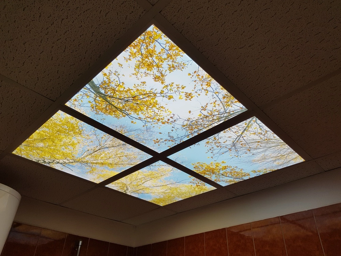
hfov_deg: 67.3
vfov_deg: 53.1
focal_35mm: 26
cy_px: 128
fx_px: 256
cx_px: 170
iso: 40
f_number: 1.7
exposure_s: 1/522
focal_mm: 4.2
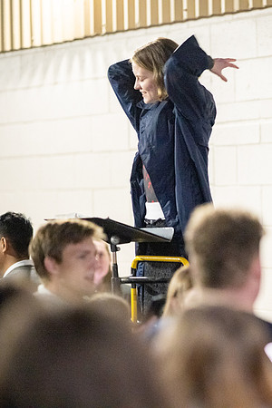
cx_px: 273
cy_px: 204
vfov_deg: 13.0
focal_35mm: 158
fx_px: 1785
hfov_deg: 8.7
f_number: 1.4
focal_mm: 105
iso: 8000
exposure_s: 1/100
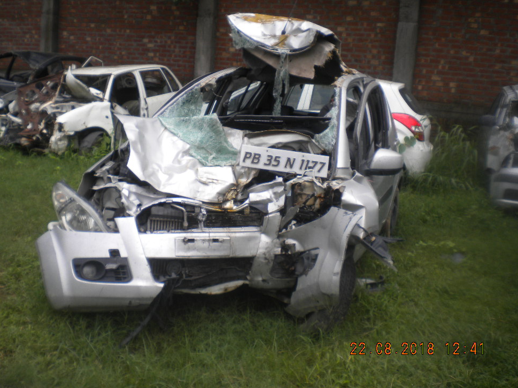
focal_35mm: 37
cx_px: 245
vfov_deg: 38.6
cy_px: 187
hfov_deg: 50.1
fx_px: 553
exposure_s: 1/286
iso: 80
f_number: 4.6
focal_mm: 6.3
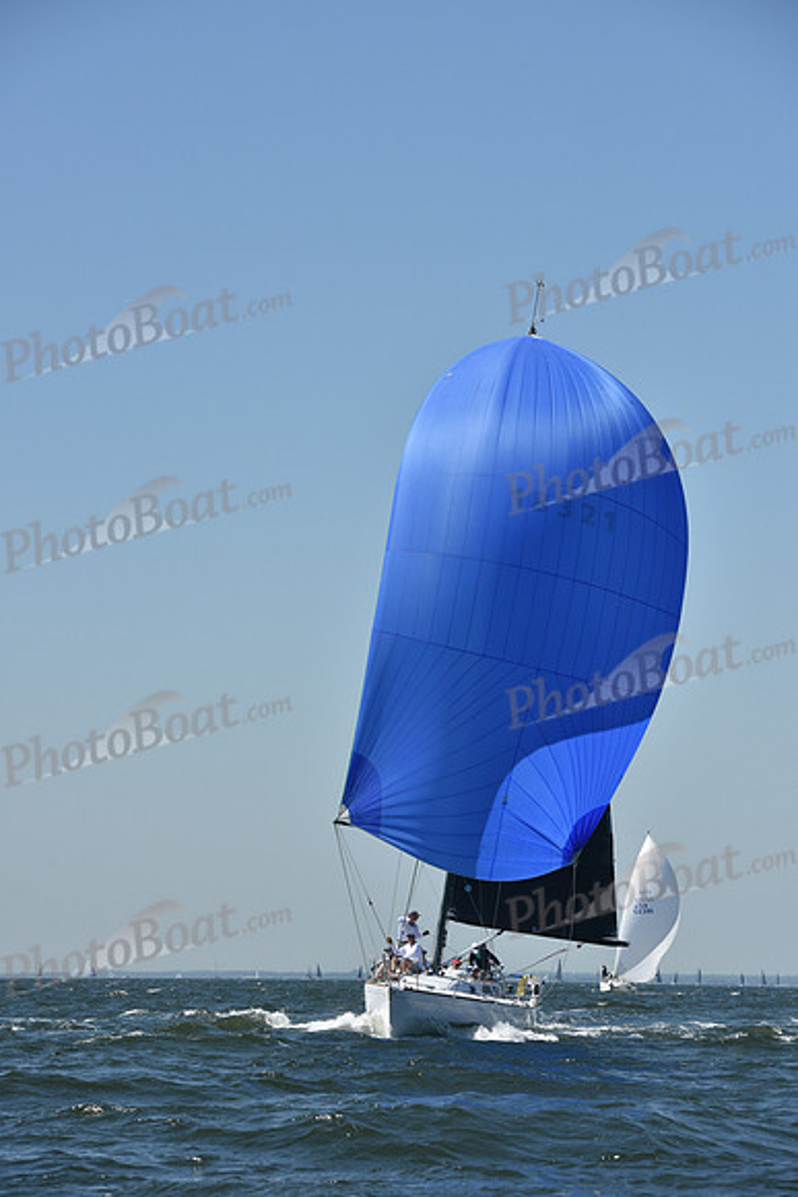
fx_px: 4486
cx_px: 399
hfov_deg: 10.2
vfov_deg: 15.2
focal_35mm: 135
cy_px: 598
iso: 250
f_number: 9
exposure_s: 1/1250
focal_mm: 135
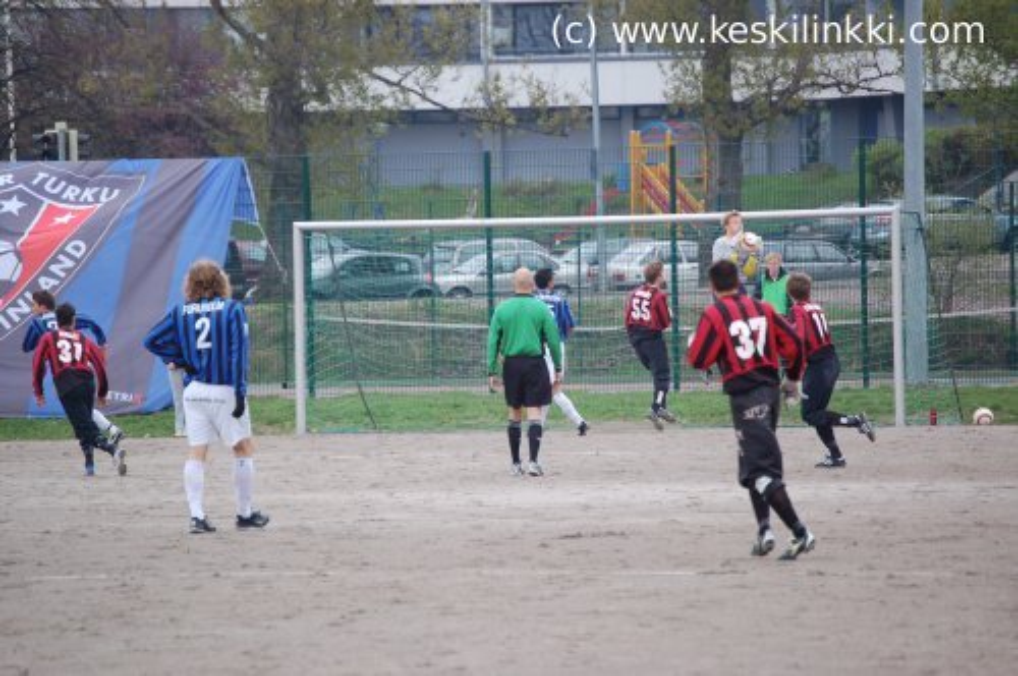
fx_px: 8472
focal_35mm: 300
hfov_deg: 6.9
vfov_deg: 4.6
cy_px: 338
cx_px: 509
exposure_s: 1/500
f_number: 5.6
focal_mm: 200
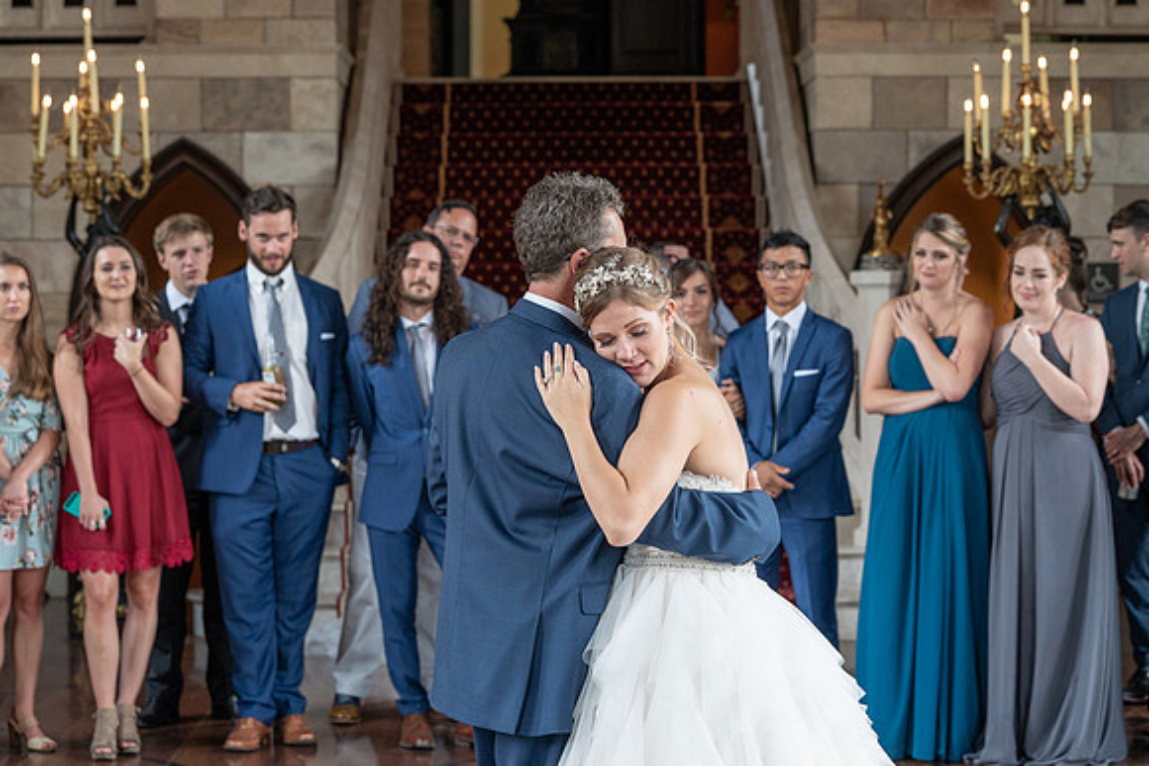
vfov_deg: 15.6
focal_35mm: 88
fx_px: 2796
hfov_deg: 23.2
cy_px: 370
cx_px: 584
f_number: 5
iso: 1000
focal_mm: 84
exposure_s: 1/250
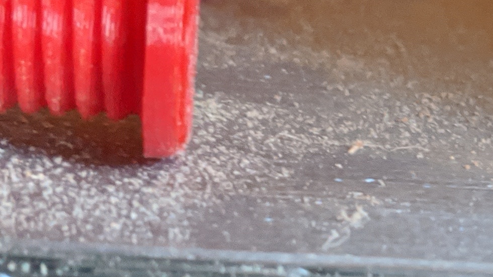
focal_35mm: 121
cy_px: 270
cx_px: 580
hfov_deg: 17.0
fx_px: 1582
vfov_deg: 9.9
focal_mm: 4.44
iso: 665
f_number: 1.8
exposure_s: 1/30
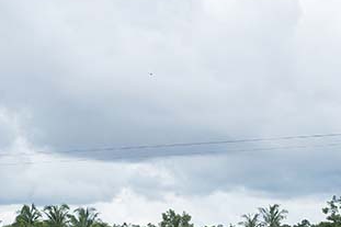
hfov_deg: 18.2
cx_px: 280
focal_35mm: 111
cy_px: 335
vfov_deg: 11.8
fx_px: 1051
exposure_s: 1/640
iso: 1000
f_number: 14
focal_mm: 36
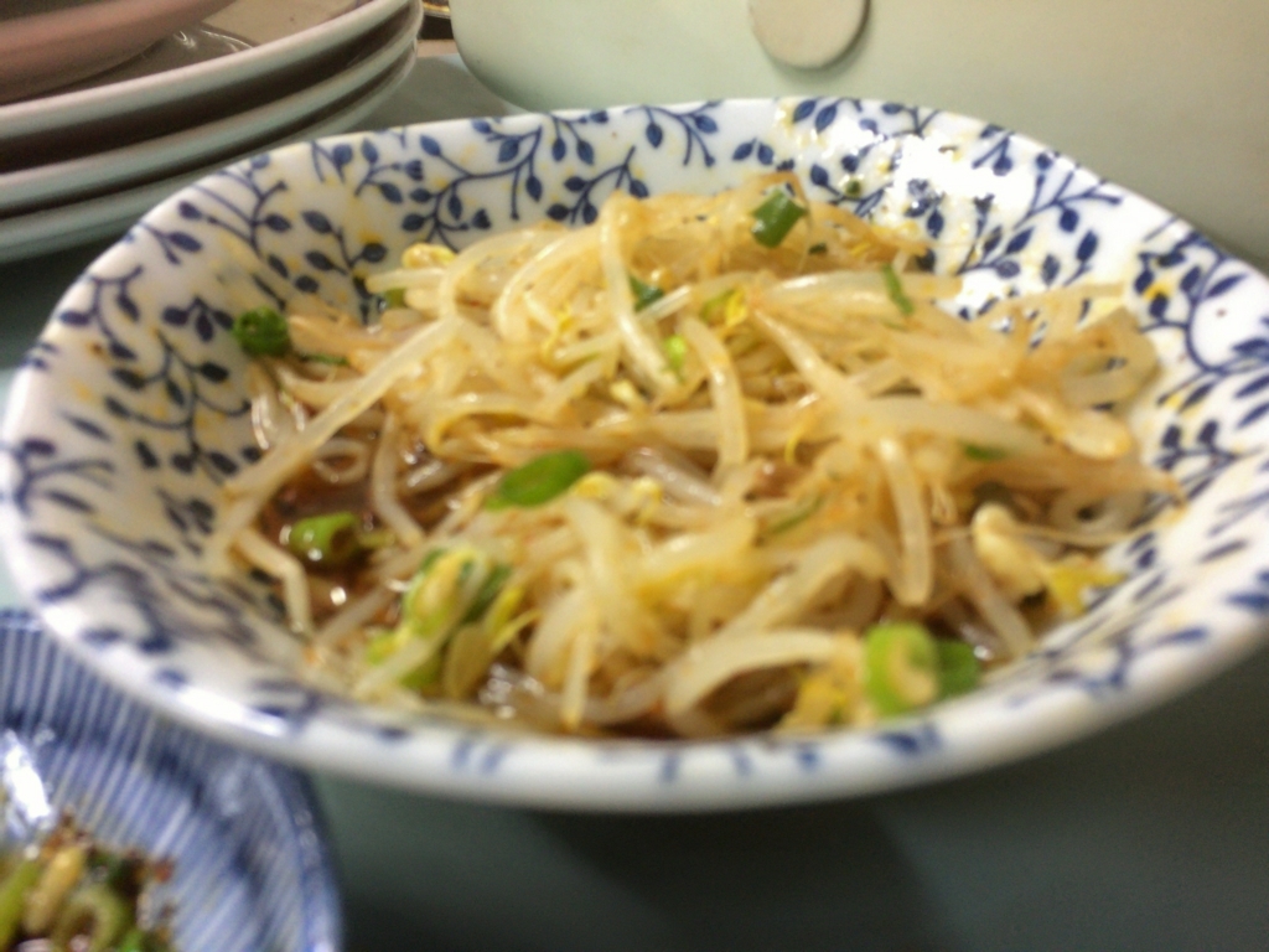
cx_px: 634
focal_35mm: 29
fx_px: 1063
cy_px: 476
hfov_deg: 61.7
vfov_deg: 48.2
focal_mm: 4.15
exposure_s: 1/30
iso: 125
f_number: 2.2
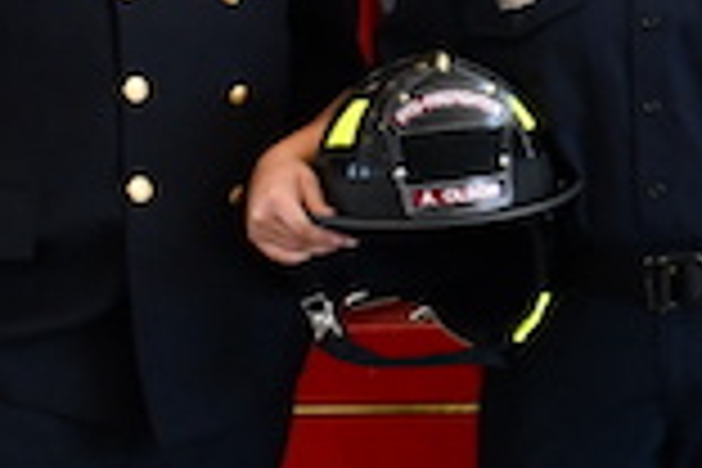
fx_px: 5011
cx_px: 1872
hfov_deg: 7.3
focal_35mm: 257
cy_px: 7
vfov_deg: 5.3
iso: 800
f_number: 4
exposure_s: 1/250
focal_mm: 27
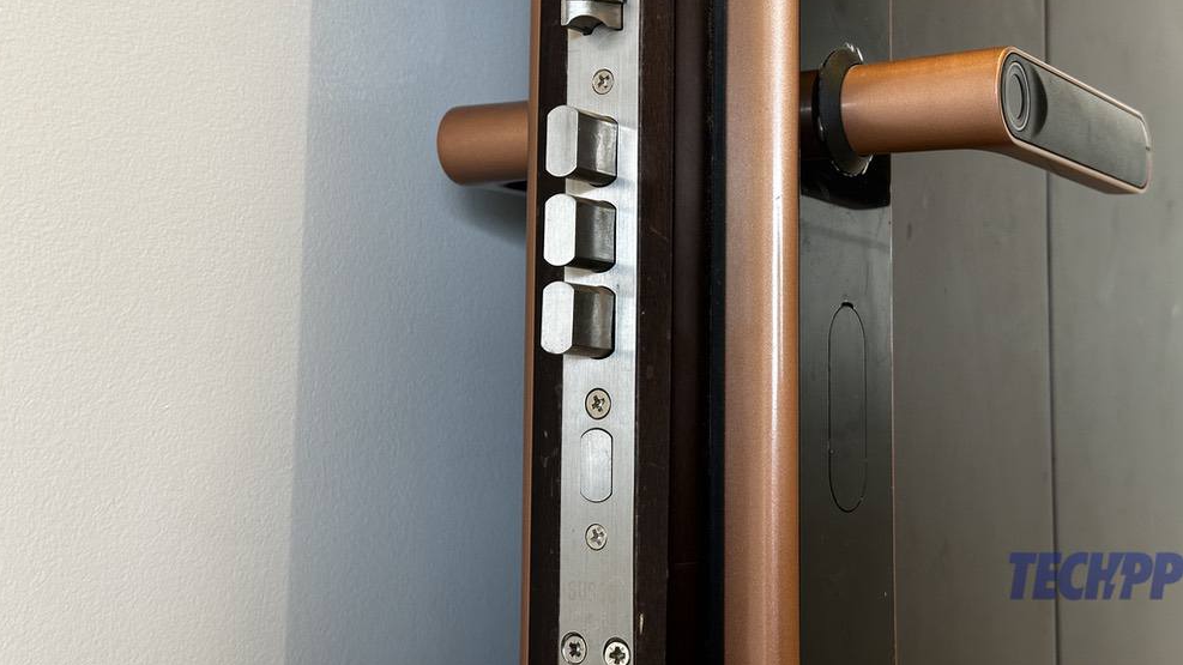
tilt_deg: +5.5
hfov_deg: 39.2
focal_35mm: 53
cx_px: 585
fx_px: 1662
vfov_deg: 22.5
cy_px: 226
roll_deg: -0.8
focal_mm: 6.86
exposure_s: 1/50
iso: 64
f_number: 1.78
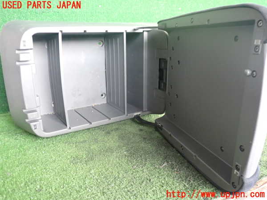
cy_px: 100
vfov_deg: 46.8
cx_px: 134
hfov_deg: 60.0
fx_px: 231
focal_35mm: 30
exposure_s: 1/80
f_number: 2.3
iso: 640
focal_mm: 5.4
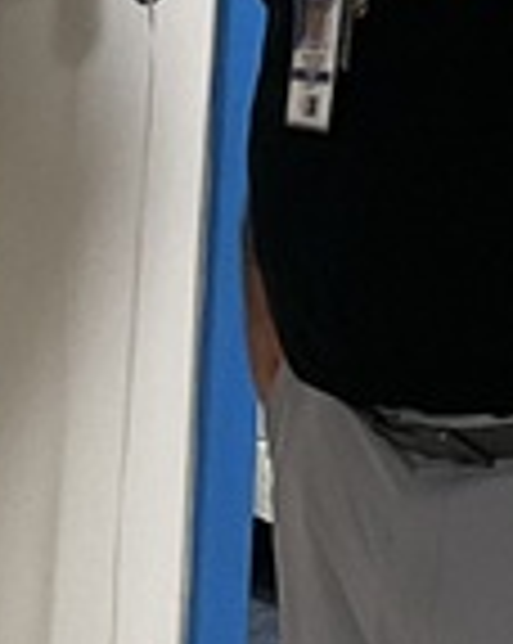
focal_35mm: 203
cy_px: 95
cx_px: -716
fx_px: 3861
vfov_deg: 9.5
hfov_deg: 7.2
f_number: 1.8
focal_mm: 3
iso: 125
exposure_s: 1/60
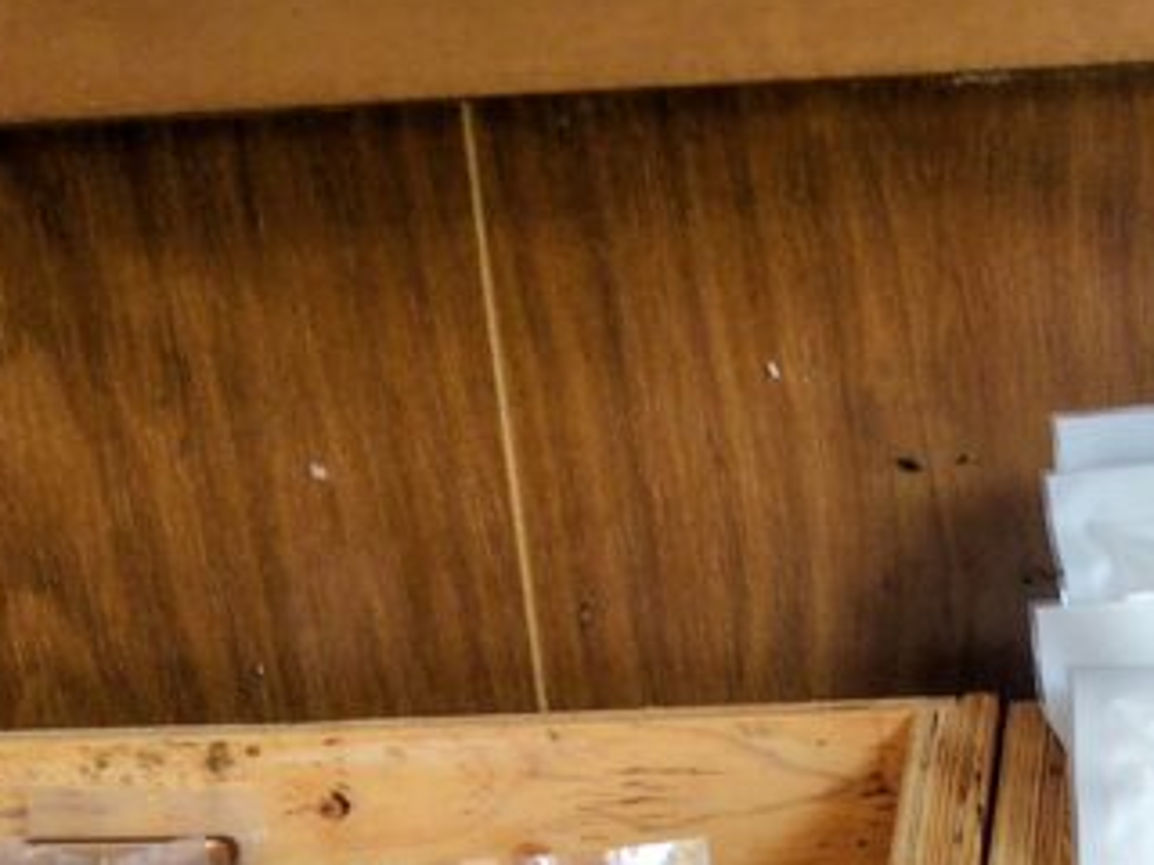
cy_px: 1651
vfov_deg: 13.9
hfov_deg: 20.5
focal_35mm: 92
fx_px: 3067
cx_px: 1186
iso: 140
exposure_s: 1/100
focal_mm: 5.6
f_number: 1.9
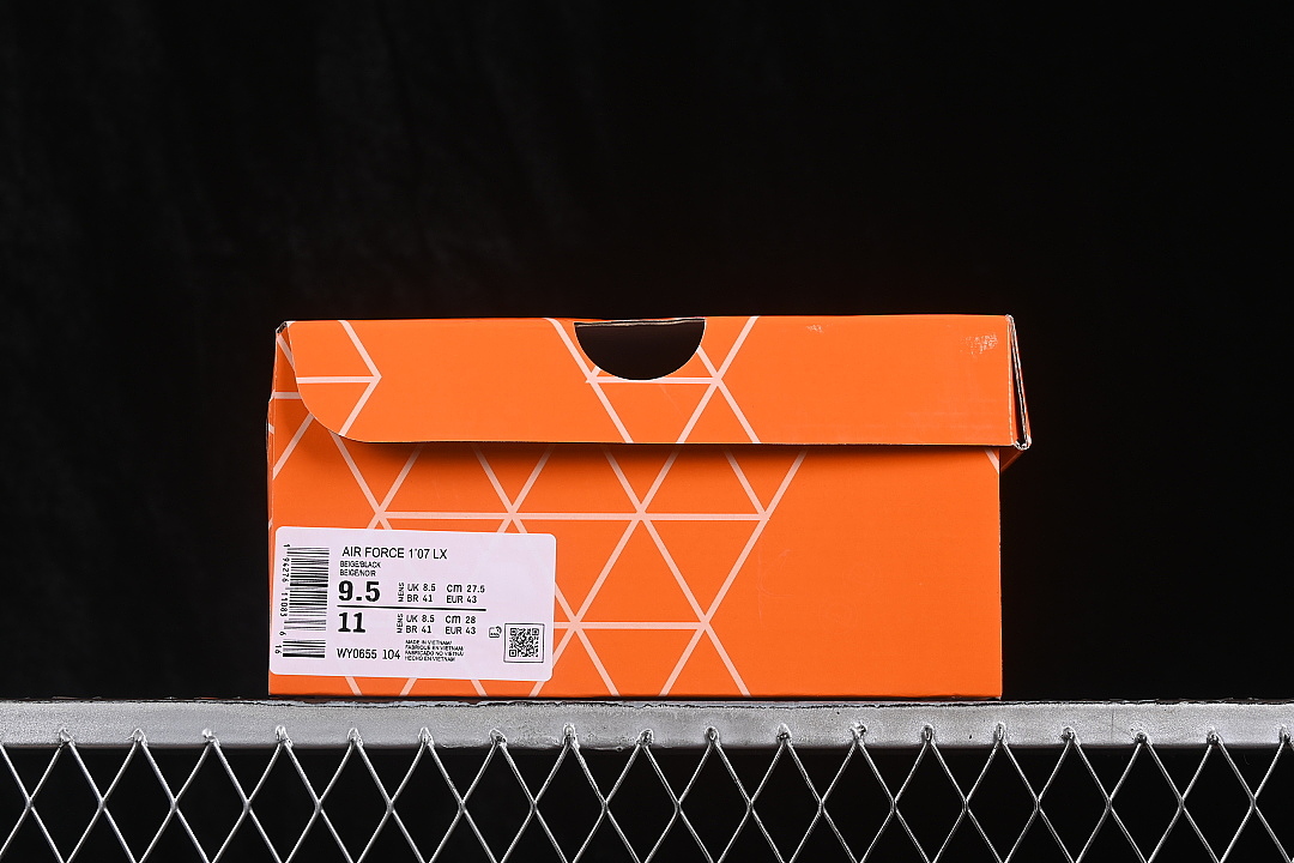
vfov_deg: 18.2
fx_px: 2696
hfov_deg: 27.0
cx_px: 647
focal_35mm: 75
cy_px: 432
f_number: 8
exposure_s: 1/80
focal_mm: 50
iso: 160
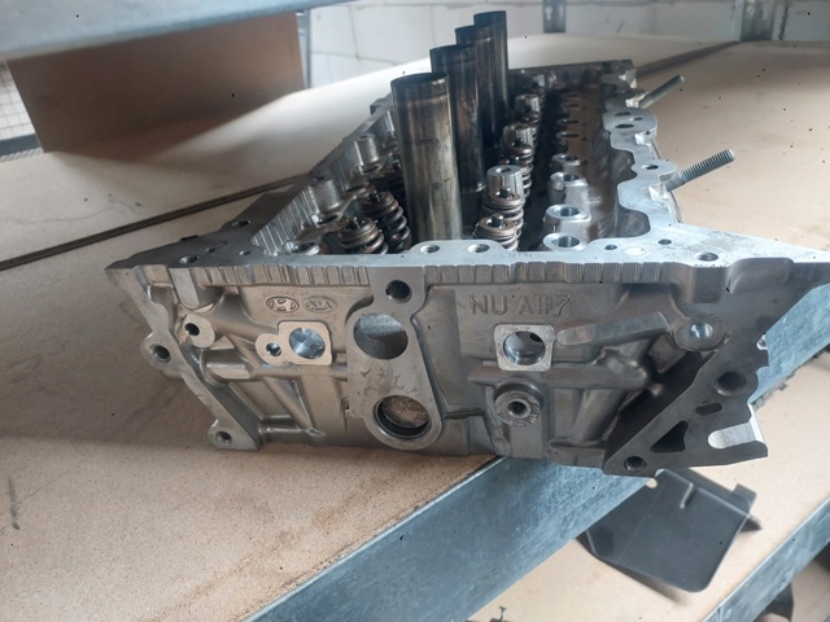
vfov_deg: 49.7
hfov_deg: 63.4
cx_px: 415
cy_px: 311
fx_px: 671
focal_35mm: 28
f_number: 1.8
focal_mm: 5.32
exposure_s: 1/50
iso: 400
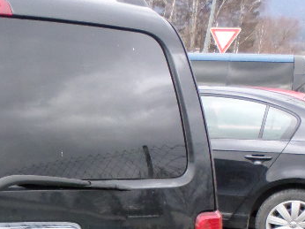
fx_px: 652
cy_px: 267
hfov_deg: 24.6
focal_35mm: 74
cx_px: -29
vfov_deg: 18.9
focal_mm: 4.5
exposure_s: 1/30
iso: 200
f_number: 2.5
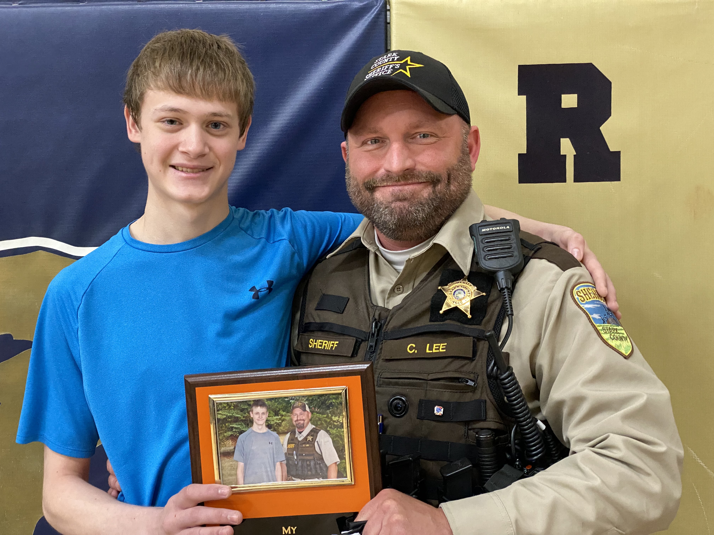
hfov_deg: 36.8
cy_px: 268
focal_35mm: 52
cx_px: 357
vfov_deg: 28.0
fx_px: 1073
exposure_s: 1/40
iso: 500
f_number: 2
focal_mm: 6
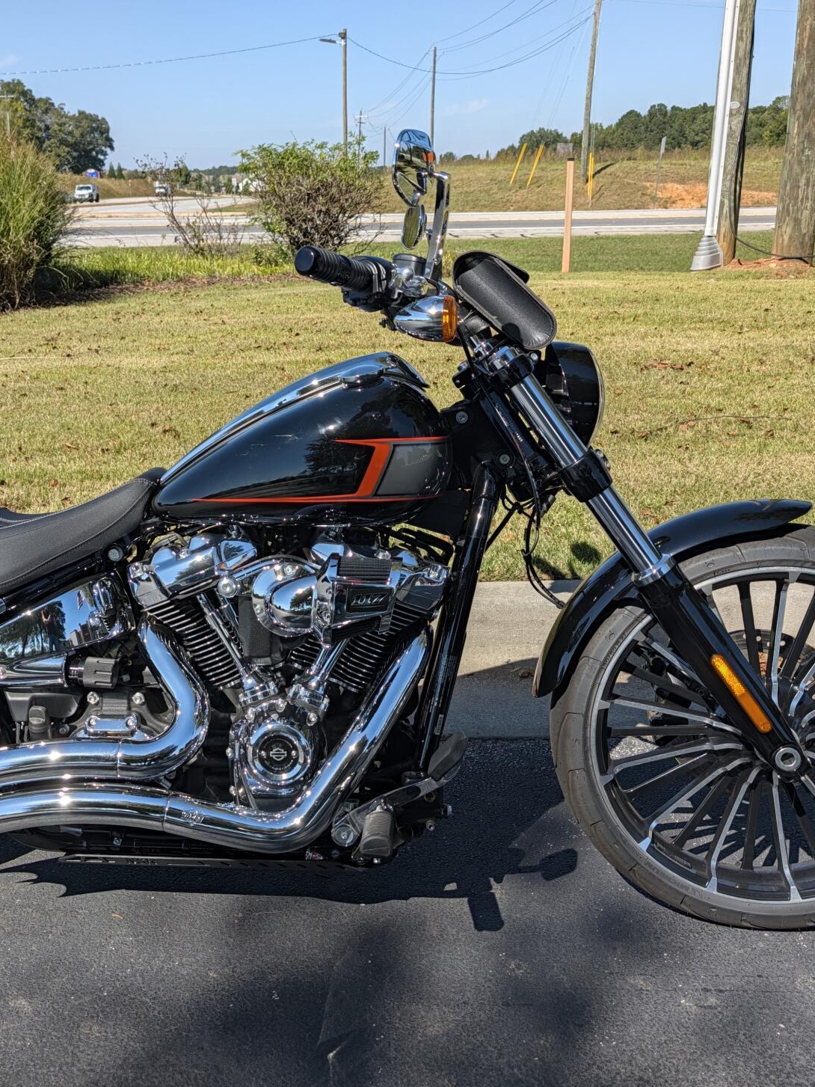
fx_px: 1036
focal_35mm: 33
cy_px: 560
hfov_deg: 42.4
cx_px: 273
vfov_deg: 55.3
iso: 24
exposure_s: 1/2053
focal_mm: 6.9
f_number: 1.68
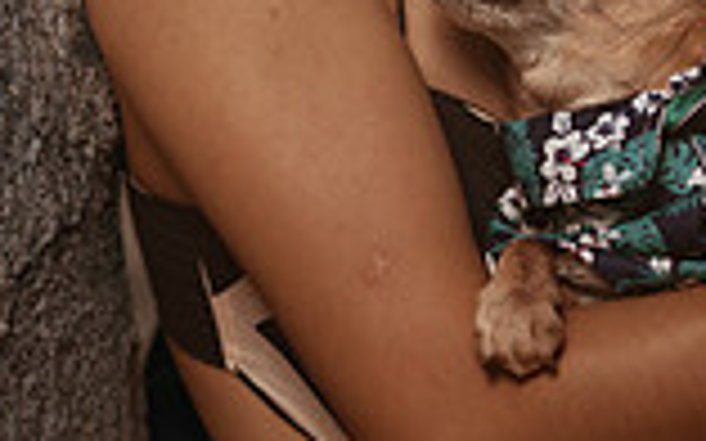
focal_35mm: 169
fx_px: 3251
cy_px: 90
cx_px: 544
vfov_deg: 7.7
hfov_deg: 12.4
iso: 50
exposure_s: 1/5000
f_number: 2.2
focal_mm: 58
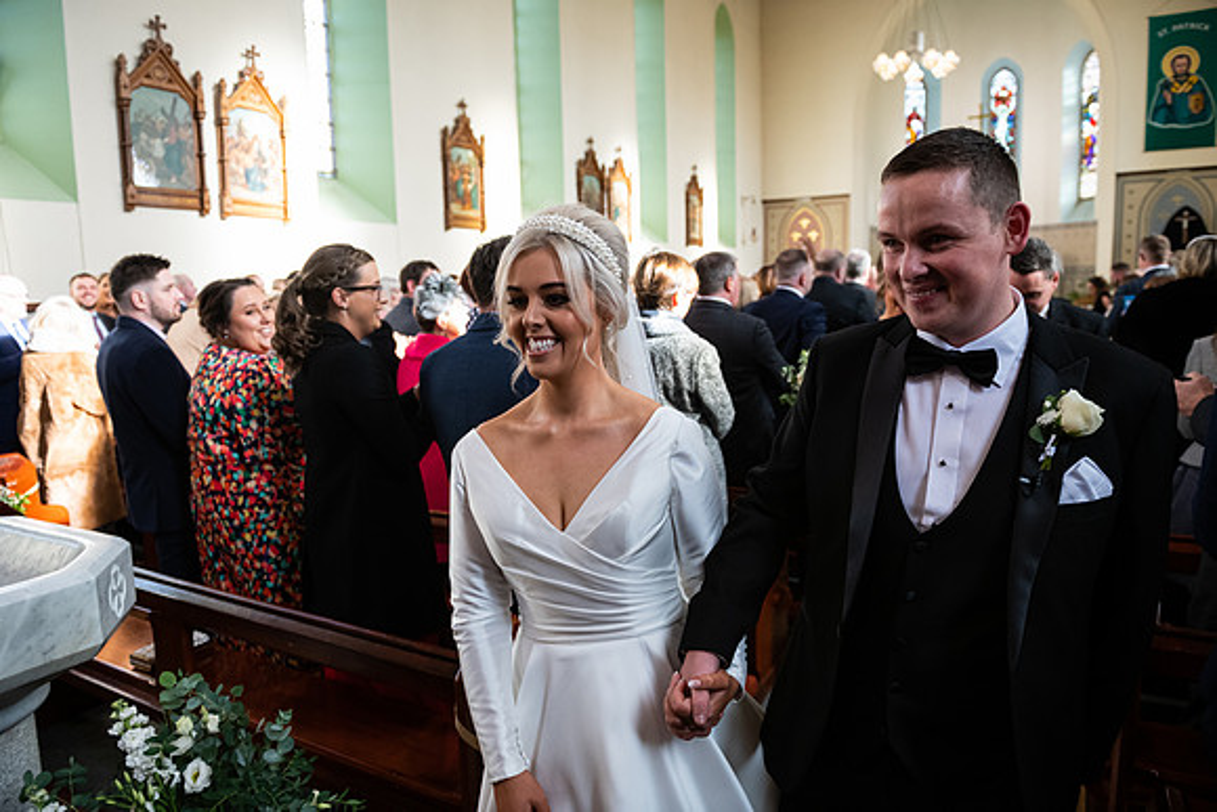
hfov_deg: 73.7
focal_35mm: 24
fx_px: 811
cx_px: 608
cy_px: 406
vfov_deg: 53.2
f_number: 3.5
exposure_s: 1/320
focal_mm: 24
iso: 1000
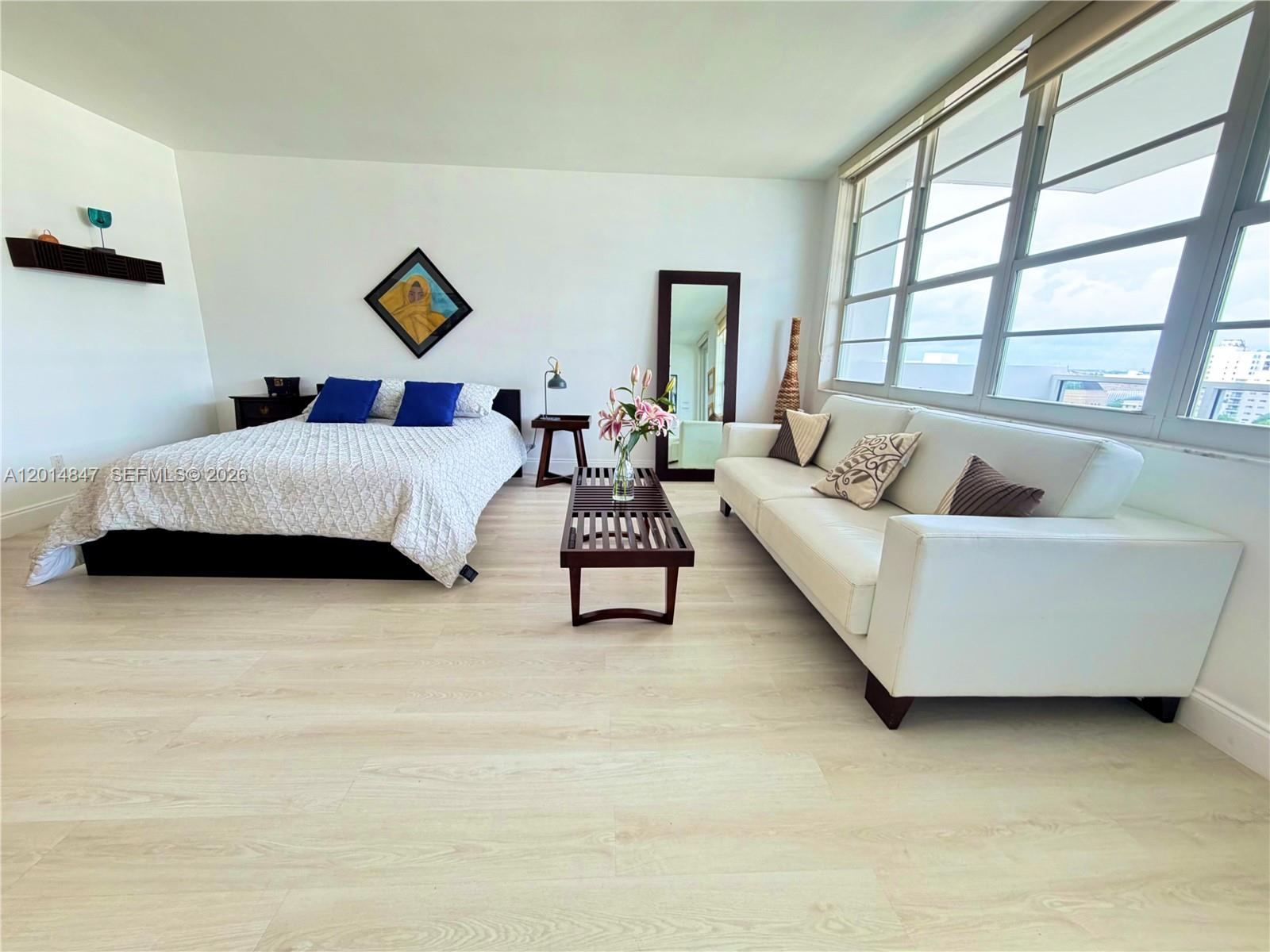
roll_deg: -1.1
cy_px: 476
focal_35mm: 14
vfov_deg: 85.7
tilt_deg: -12.8
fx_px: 514
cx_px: 635
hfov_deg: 102.1
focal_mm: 2.22
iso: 160
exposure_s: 1/60
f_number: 2.2
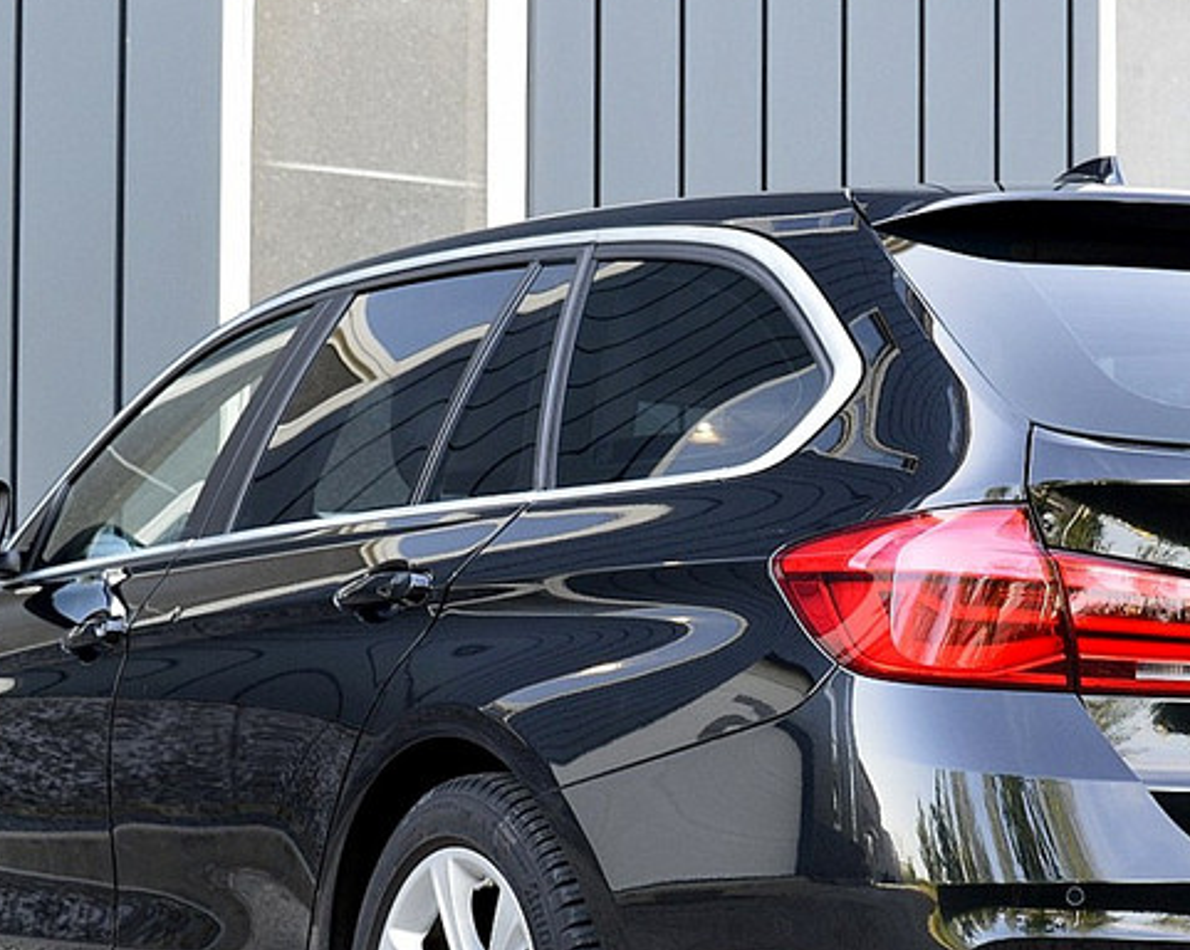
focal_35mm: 90
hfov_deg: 21.2
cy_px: 709
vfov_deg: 17.0
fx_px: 3167
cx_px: 814
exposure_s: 1/60
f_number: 8
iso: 450
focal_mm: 30
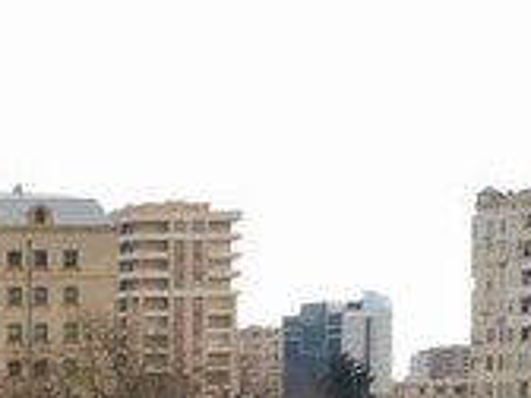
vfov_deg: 12.5
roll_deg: +1.6
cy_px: 535
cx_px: -313
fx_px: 1749
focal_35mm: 114
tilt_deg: -4.2
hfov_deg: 15.6
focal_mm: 4.15
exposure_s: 1/100
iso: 40
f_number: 2.2
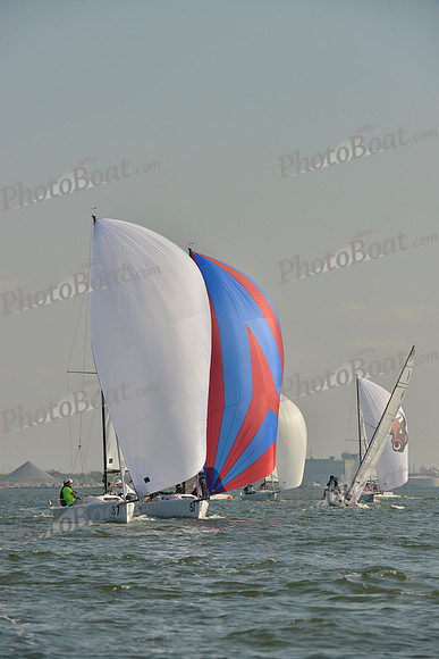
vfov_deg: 10.3
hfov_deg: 6.9
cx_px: 220
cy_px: 330
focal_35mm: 200
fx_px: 3656
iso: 280
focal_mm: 200
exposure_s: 1/1600
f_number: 8
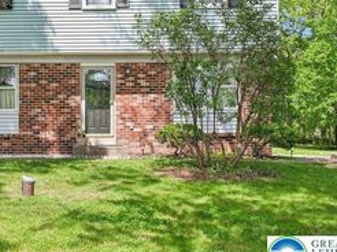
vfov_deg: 32.7
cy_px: 53
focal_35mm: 43
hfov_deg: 41.7
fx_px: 418
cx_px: 62
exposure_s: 1/800
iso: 100
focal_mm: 8.4
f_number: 2.8
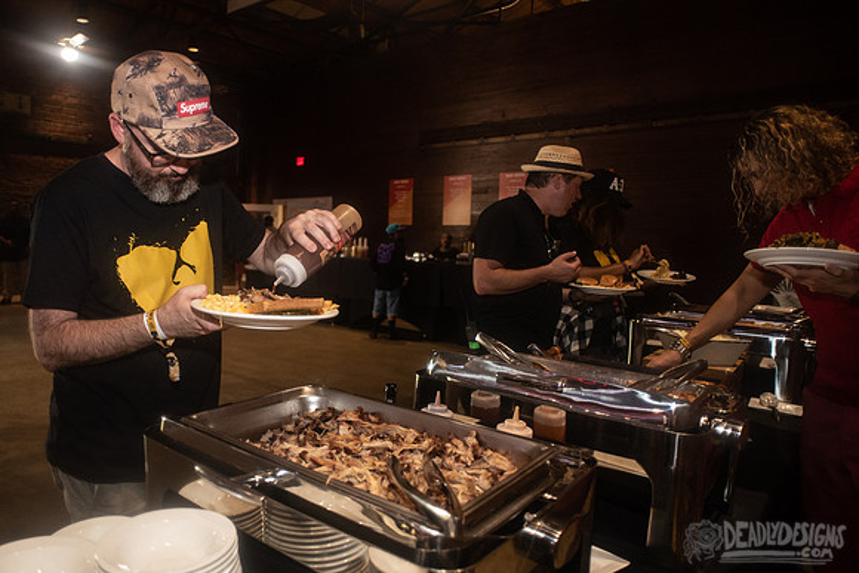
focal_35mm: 24
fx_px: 583
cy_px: 286
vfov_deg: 52.4
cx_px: 335
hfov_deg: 71.8
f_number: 3.2
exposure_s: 1/80
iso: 1600
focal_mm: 20
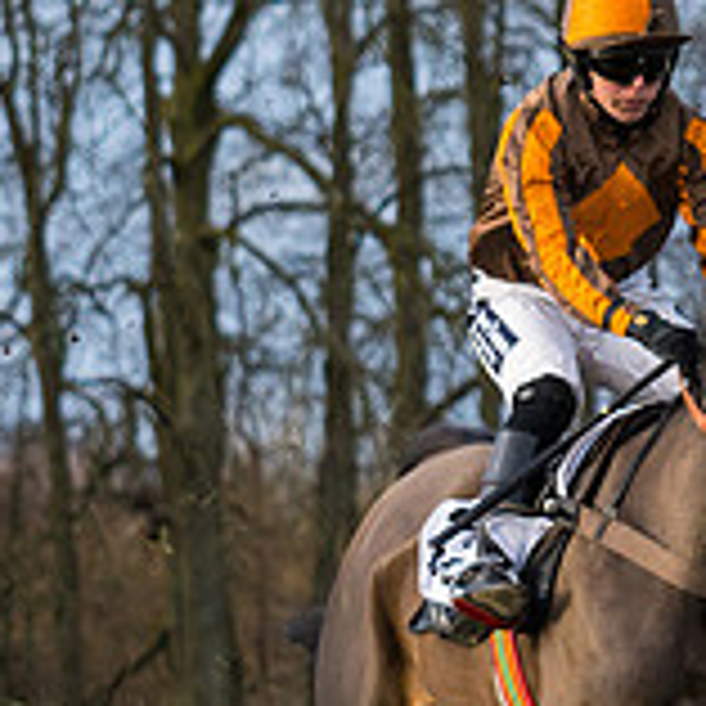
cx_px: 1549
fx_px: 13406
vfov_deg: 3.0
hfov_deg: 3.0
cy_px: 387
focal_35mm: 581
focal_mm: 93
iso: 400
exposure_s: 1/1000
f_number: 4
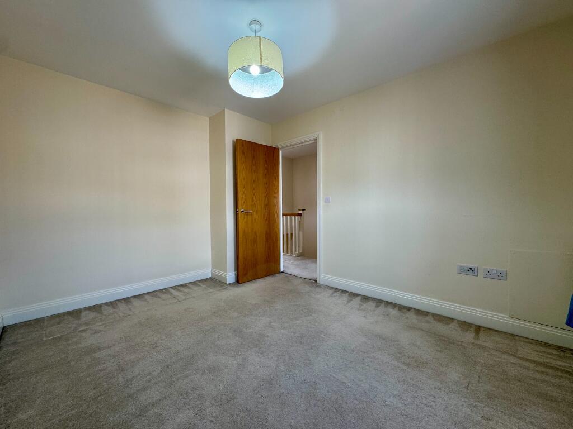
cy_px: 214
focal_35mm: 14
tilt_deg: -1.3
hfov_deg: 102.1
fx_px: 232
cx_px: 286
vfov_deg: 85.7
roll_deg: +0.9
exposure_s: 1/100
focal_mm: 2.22
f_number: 2.2
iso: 200
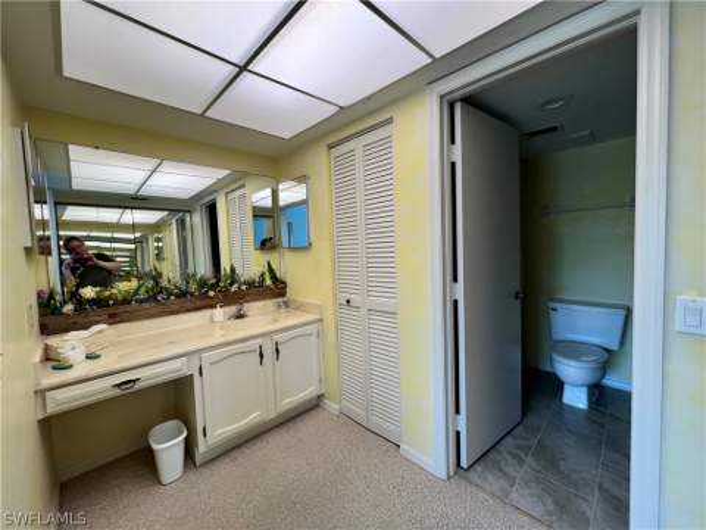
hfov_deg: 106.2
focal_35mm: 13
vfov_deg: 89.9
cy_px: 265
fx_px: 265
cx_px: 353
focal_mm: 1.57
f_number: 1.8
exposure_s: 1/120
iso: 125
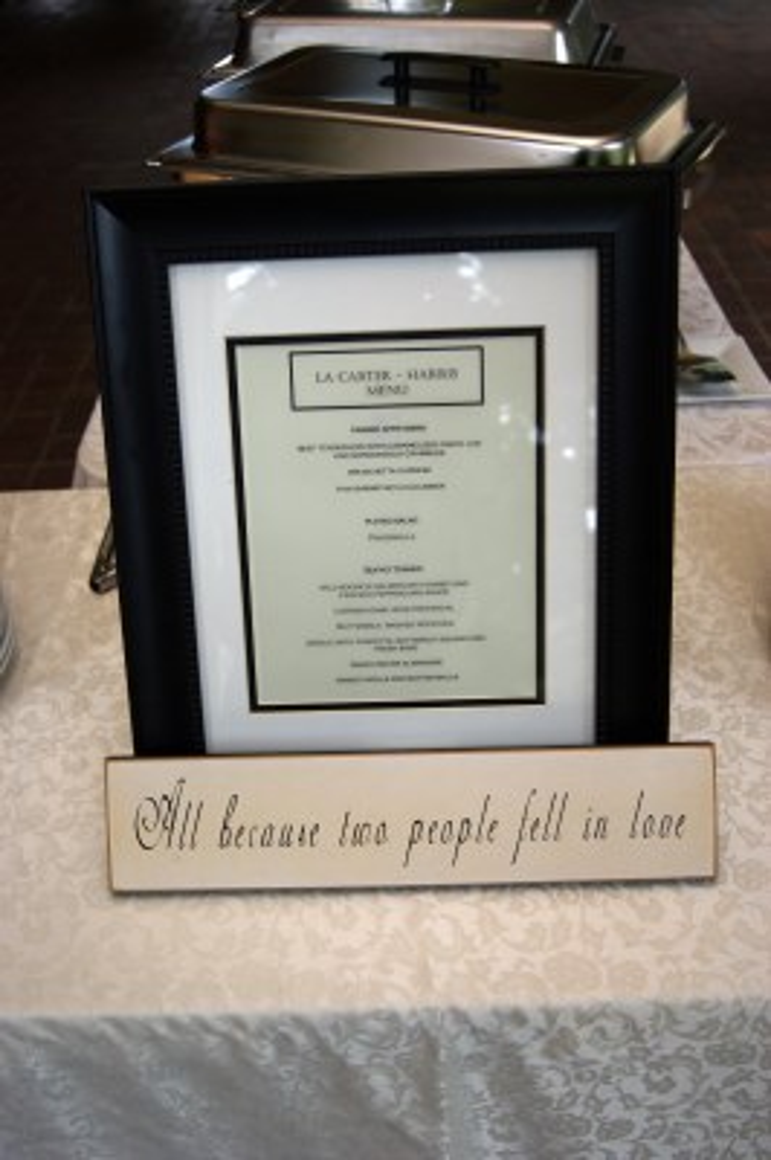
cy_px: 580
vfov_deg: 53.2
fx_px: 1158
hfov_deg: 36.8
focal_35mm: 36
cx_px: 386
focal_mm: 24
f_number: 4
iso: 100
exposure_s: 1/160
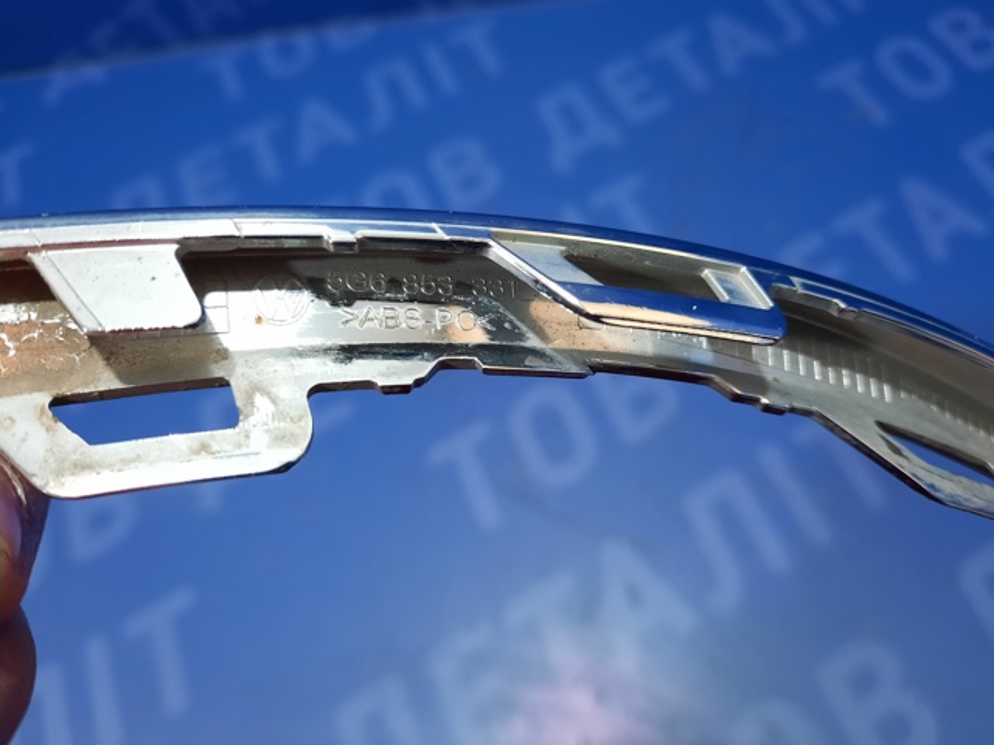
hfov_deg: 69.4
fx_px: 718
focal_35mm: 25
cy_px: 372
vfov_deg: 54.9
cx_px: 497
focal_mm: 4.6
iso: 320
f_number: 2
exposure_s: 1/50
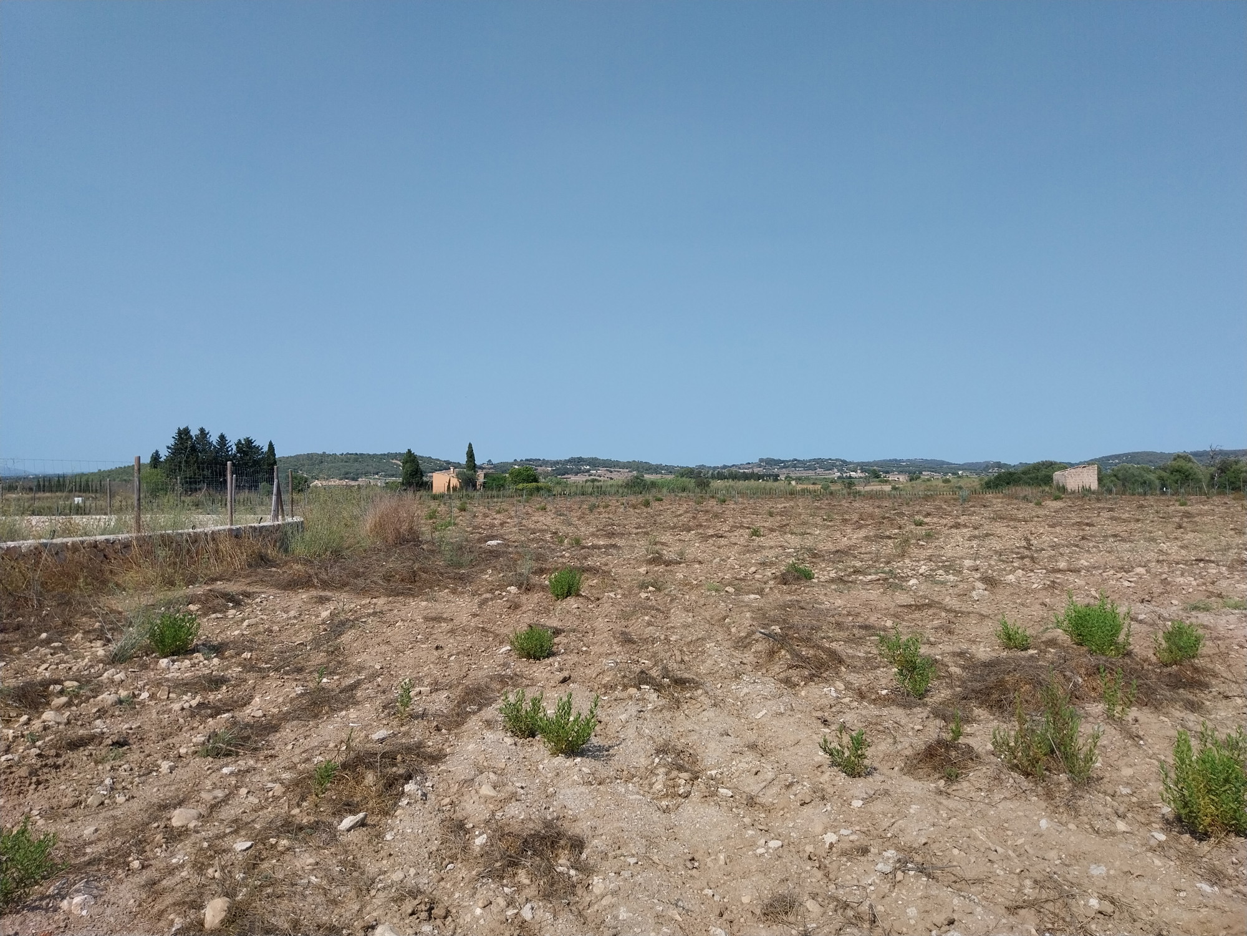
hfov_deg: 67.3
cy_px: 468
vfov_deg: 53.1
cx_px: 624
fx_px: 937
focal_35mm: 26
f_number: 1.8
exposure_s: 1/1608
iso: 25
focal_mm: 4
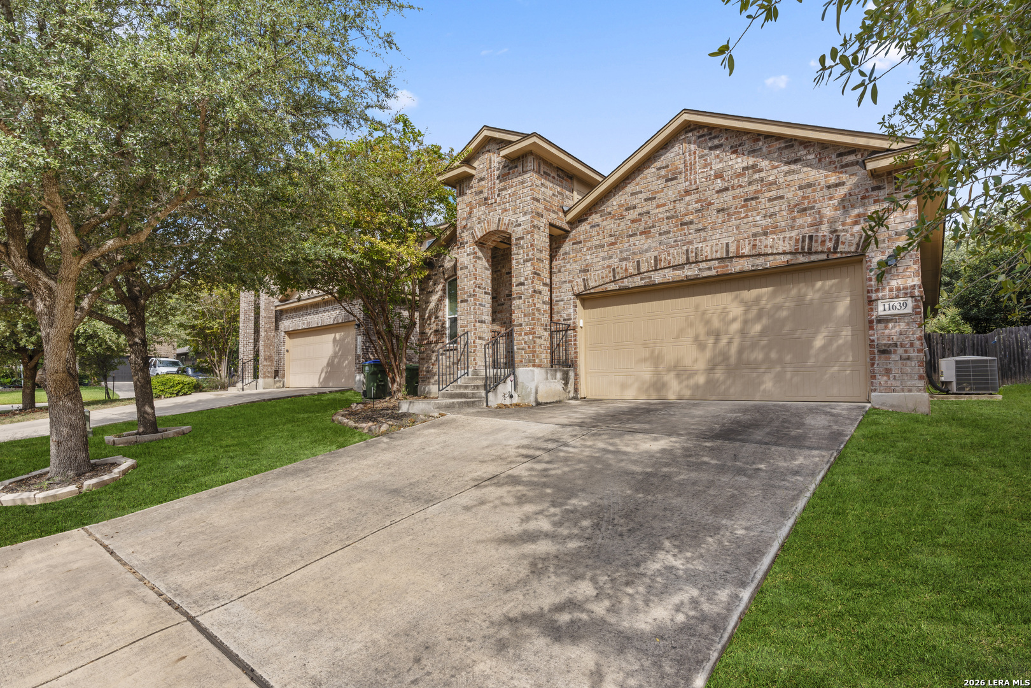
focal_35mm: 17
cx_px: 516
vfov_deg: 70.4
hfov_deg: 93.3
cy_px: 344
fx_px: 487
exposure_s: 1/80
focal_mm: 17
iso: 100
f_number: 9
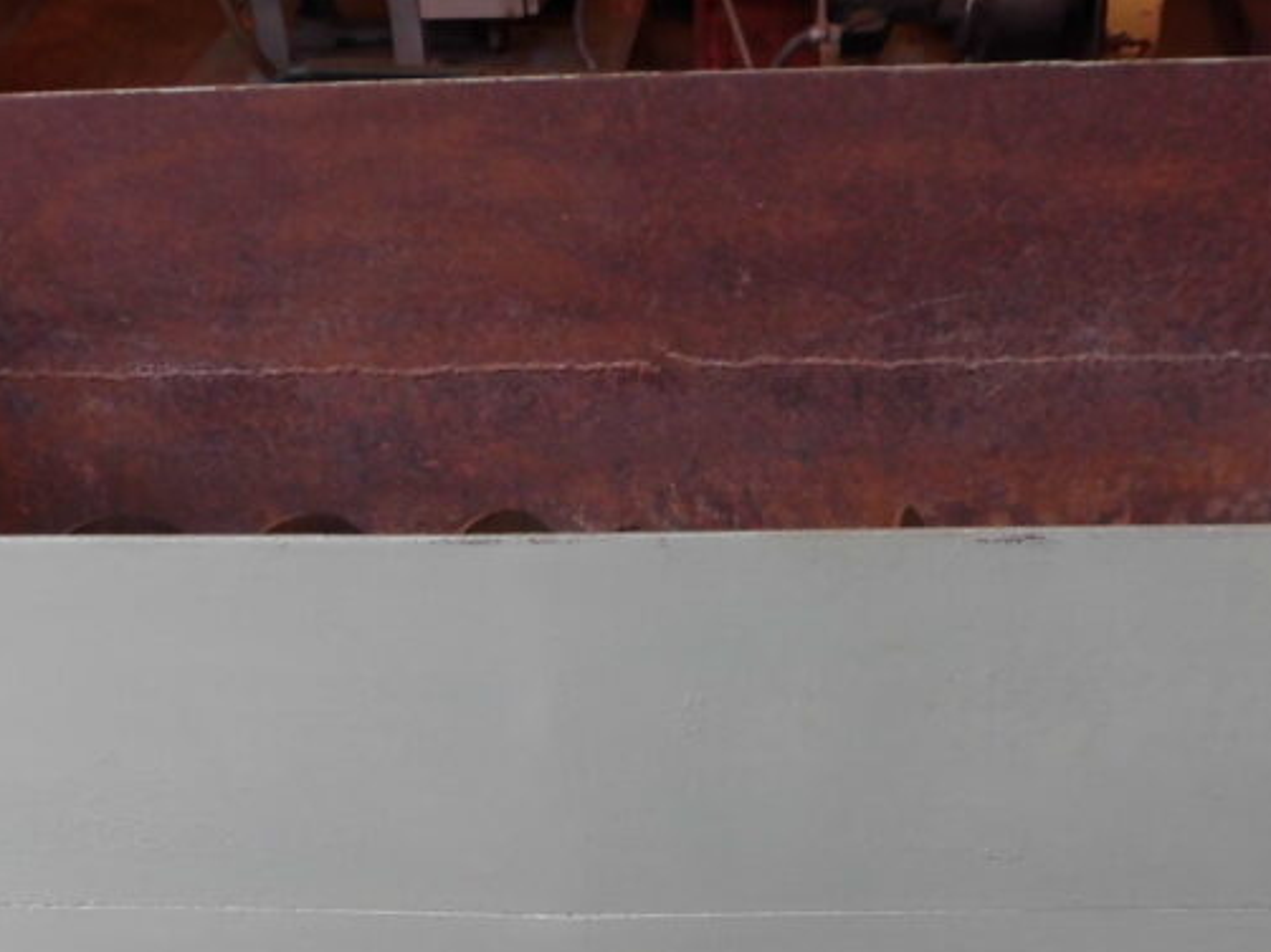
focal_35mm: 49
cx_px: 681
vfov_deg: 29.1
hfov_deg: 38.9
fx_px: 1798
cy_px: 747
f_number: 3.1
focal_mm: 4.3
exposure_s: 1/80
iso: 125
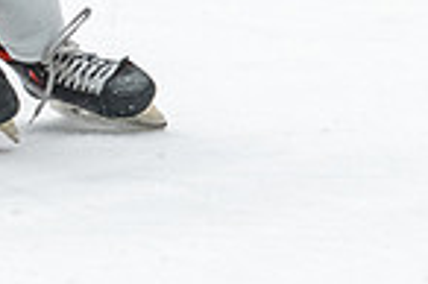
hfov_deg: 3.5
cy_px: -317
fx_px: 7078
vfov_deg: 2.3
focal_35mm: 596
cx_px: 145
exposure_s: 1/800
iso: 3200
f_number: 2.8
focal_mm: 102
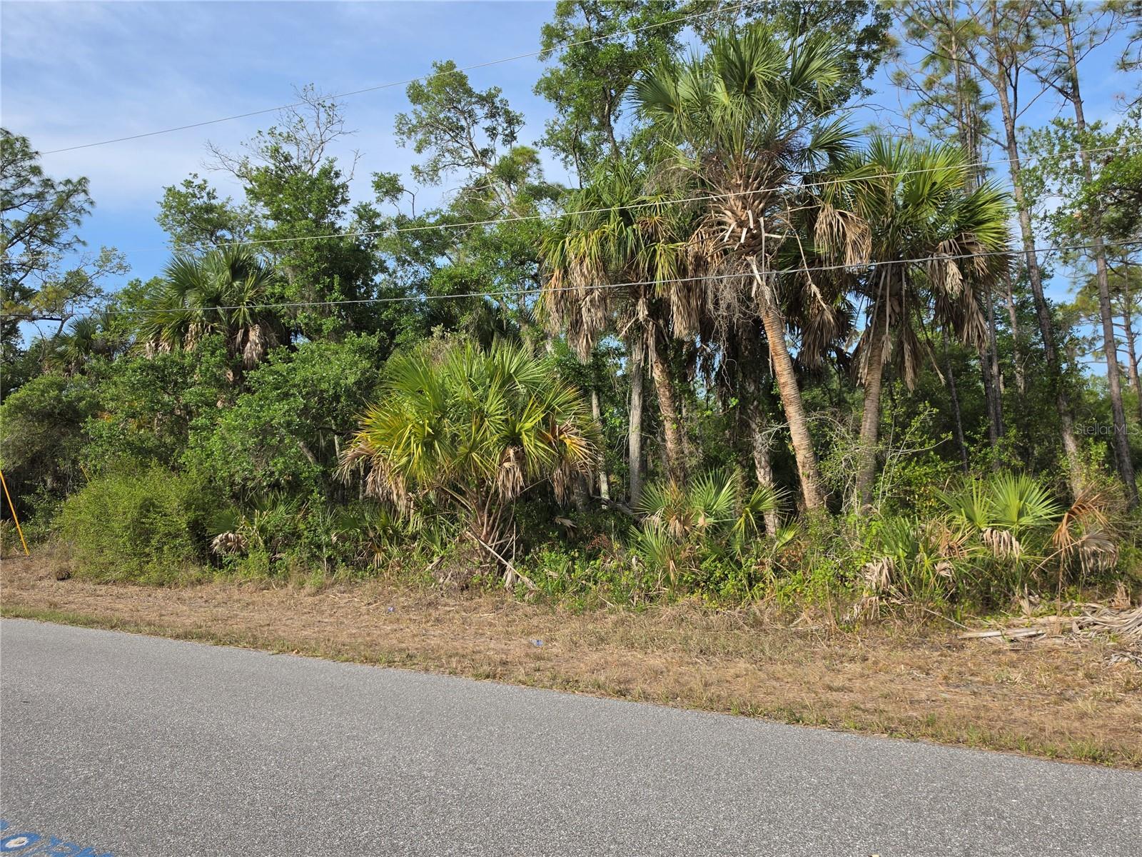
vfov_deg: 58.9
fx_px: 759
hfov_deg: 73.9
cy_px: 428
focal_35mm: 23
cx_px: 571
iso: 64
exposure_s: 1/3768
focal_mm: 6.5
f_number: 1.4
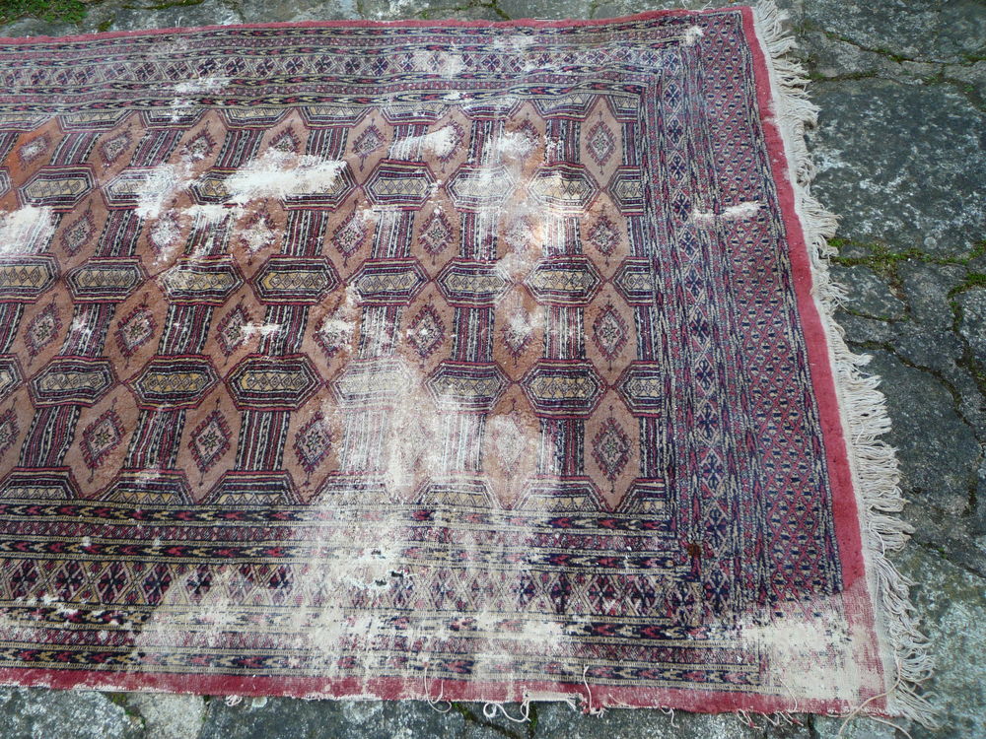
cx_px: 493
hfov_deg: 60.0
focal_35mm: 30
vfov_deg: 46.8
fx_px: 855
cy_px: 370
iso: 100
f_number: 3.3
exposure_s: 1/50
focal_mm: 5.2
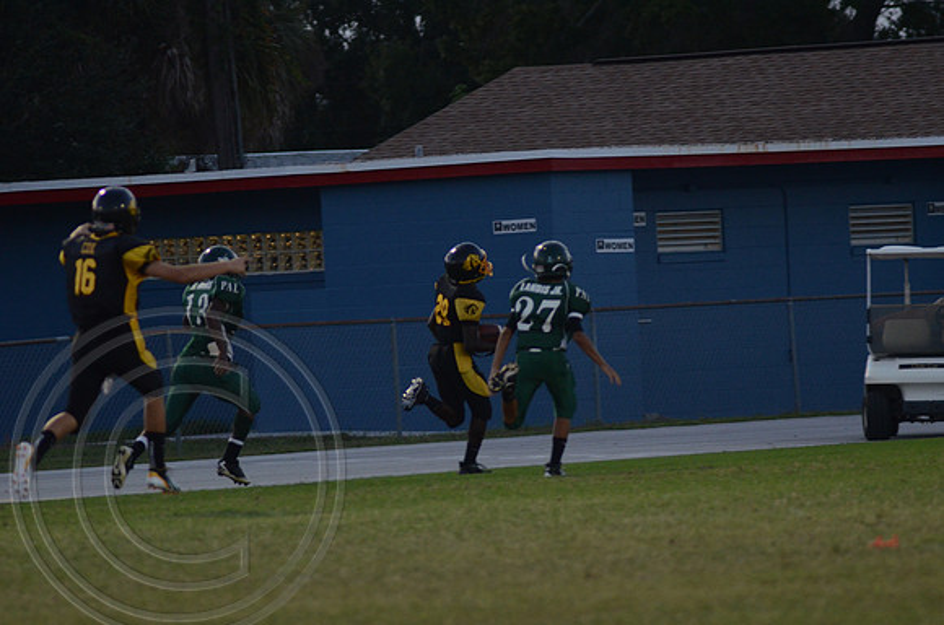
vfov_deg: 3.1
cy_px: 312
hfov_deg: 4.7
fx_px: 11382
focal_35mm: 435
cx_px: 472
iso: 1600
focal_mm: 290
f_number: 5.6
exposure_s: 1/400
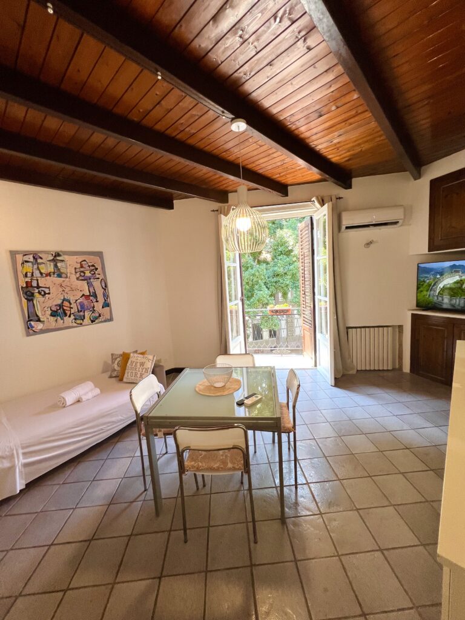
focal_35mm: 13
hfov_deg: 89.9
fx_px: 233
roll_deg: +4.2
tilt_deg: -5.6
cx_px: 232
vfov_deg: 106.2
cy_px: 310
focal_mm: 1.57
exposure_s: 1/100
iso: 64
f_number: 1.8
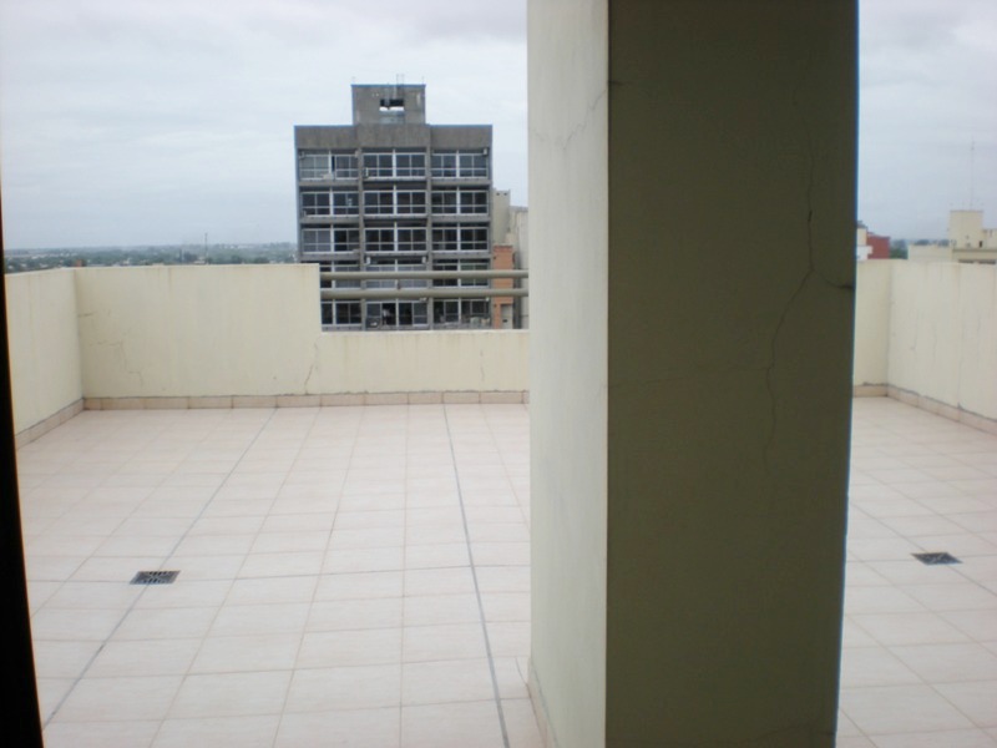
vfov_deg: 37.7
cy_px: 374
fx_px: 1094
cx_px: 498
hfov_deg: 49.0
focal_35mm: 38
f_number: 4.6
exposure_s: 1/166
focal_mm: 6.3
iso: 64
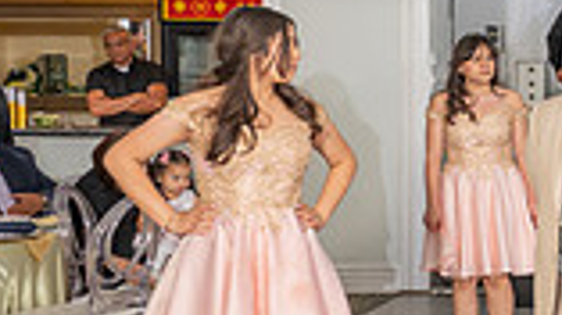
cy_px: 95
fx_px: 1385
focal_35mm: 93
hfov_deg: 18.4
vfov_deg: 13.0
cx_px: 988
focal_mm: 24
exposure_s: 1/160
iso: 500
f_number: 3.5
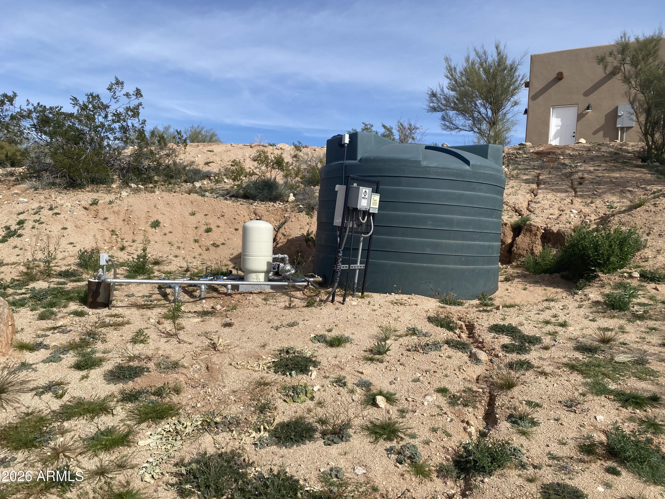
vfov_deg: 53.1
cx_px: 332
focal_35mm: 26
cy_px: 250
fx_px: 499
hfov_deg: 67.3
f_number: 1.8
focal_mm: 4.25
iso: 32
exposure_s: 1/3731
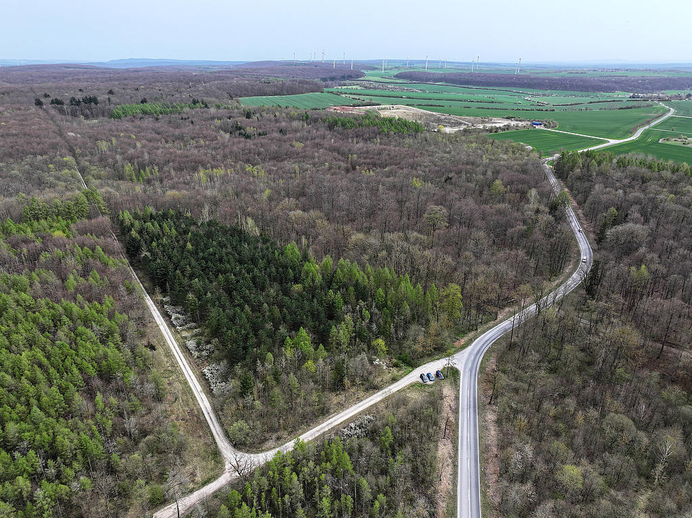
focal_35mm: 24
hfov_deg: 71.6
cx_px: 346
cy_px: 259
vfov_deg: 56.8
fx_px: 480
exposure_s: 1/1600
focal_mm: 12.29
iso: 220
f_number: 2.8
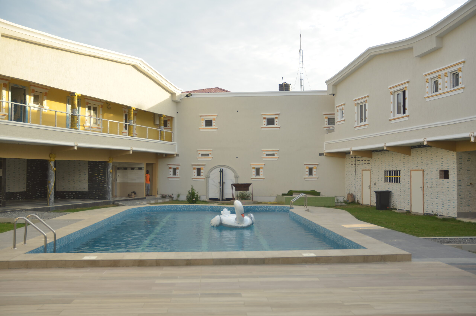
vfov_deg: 39.8
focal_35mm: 33
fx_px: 435
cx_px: 238
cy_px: 158
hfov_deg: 57.3
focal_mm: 22
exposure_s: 1/200
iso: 100
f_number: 3.5
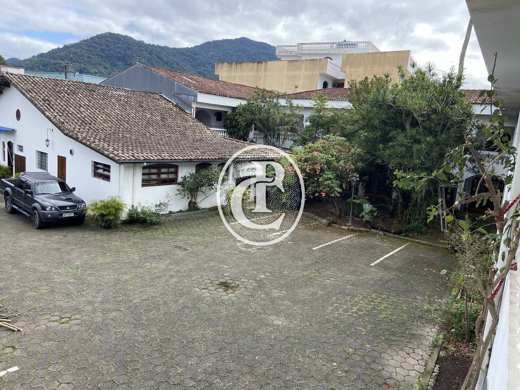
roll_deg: -5.8
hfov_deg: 67.3
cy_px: 195
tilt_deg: -10.1
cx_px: 260
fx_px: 391
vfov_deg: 53.1
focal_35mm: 26
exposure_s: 1/772
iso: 32
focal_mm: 4.25
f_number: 1.8
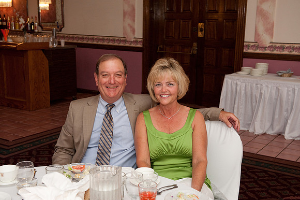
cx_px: 150
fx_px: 400
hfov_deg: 41.1
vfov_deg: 28.0
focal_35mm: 48
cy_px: 100
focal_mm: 48
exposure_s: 1/60
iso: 1600
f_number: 5.6
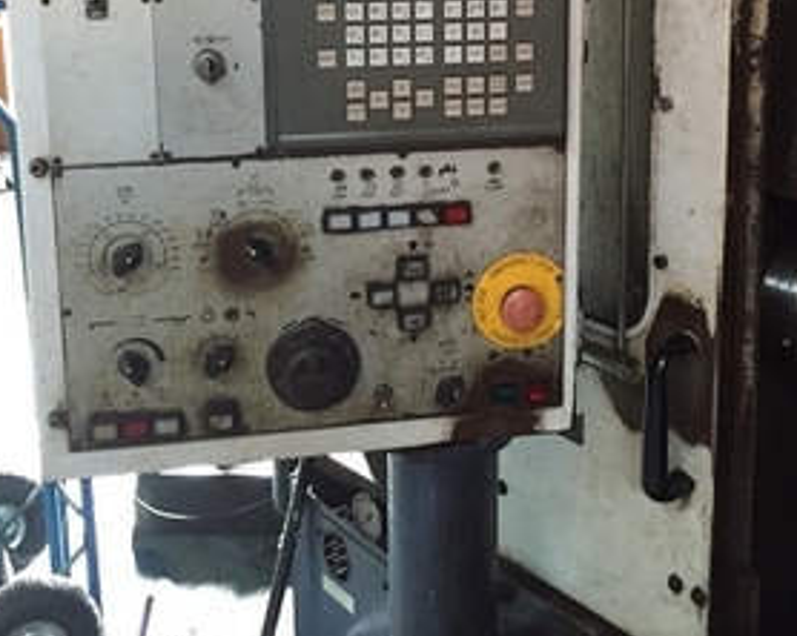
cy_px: 92
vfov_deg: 28.7
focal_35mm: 51
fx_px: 1202
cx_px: 495
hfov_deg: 36.5
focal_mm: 4.15
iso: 250
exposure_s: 1/20
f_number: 2.2
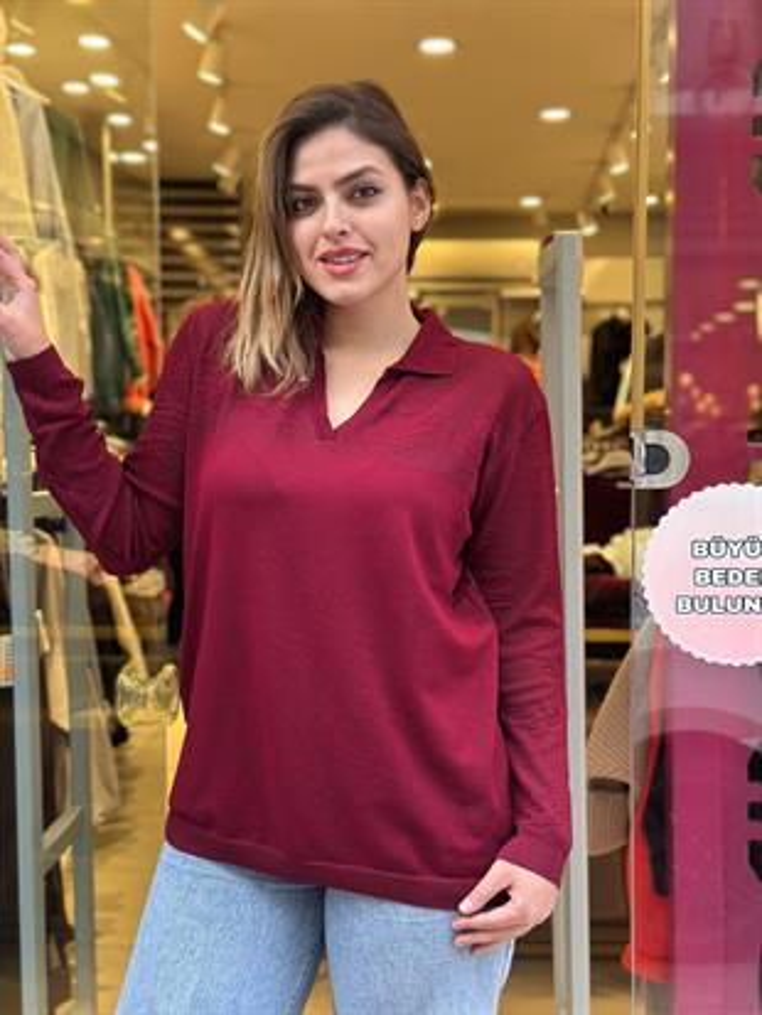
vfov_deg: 39.6
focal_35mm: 48
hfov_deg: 30.3
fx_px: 1408
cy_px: 508
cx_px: 381
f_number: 1.78
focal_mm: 6.86
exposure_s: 1/100
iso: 200
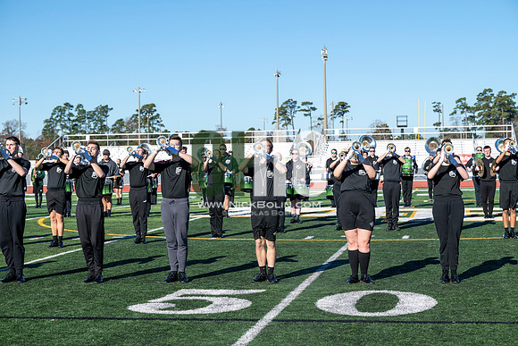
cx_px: 259
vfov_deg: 19.5
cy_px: 173
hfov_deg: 28.8
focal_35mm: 70
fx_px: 1007
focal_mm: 70
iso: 250
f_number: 5
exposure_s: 1/2000
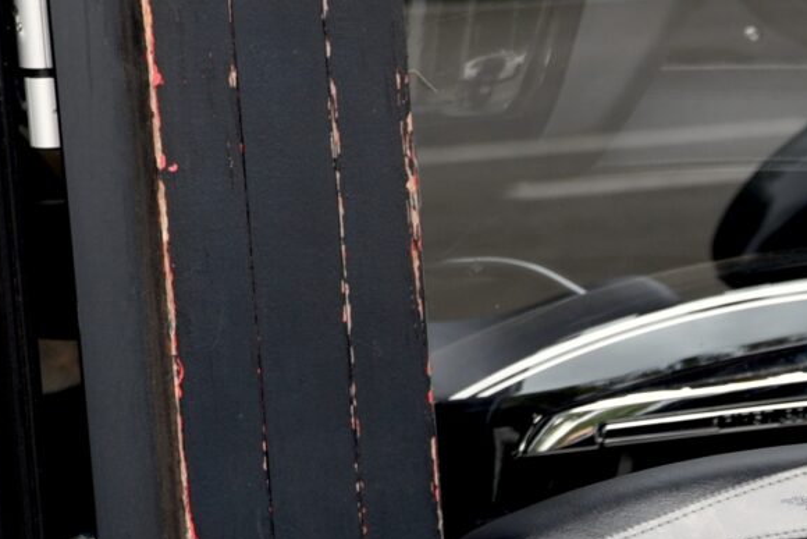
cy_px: 889
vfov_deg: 4.7
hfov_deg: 7.0
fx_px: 6435
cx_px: 1560
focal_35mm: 287
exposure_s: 1/80
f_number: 4.5
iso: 200
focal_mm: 65
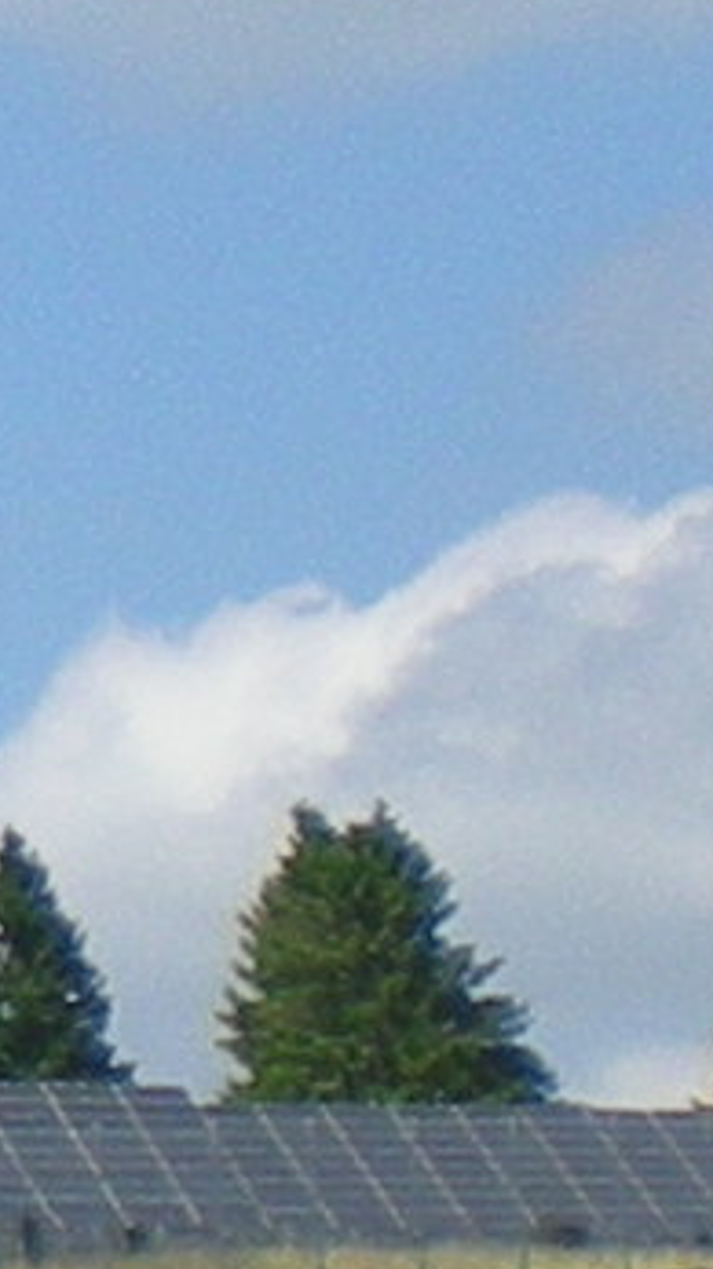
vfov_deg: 5.8
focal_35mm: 367
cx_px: -1839
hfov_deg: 3.2
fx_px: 12344
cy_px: -347
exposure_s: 1/470
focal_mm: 6.3
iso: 50
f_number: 4.6
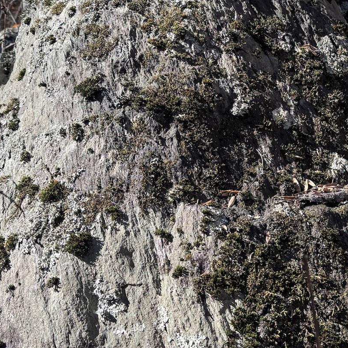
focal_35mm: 54
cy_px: 131
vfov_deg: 31.5
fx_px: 614
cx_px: 309
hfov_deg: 30.3
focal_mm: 6.76
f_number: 1.78
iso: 80
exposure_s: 1/1425
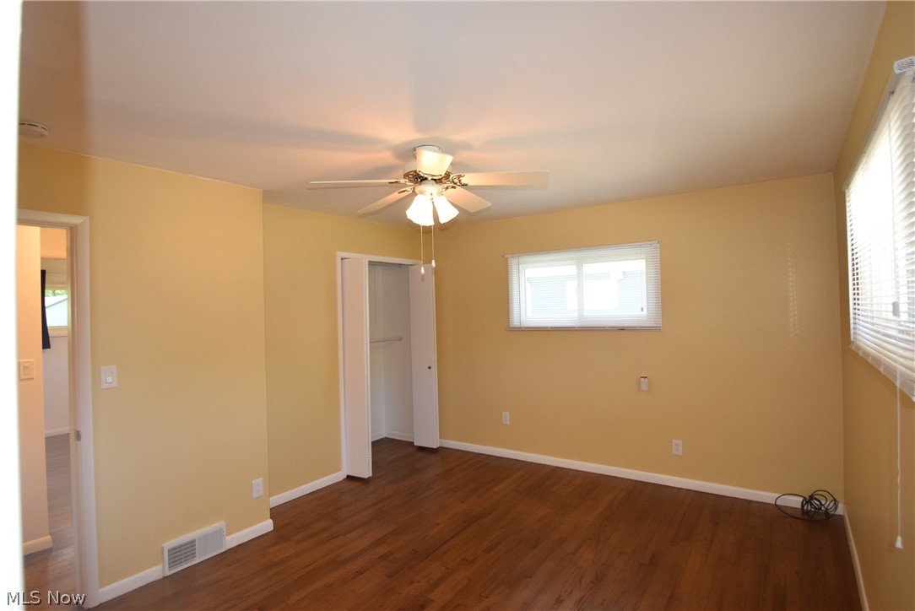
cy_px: 306
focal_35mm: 18
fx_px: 458
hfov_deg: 90.0
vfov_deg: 67.5
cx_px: 458
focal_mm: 12
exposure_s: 1/100
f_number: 5
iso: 800
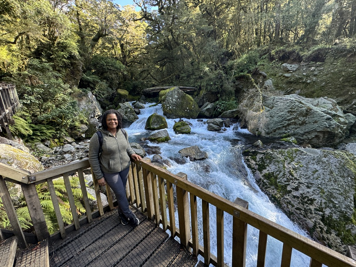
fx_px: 144
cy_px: 134
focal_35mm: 14
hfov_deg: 102.1
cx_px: 178
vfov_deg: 85.7
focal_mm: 2.22
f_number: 2.2
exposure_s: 1/99
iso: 80
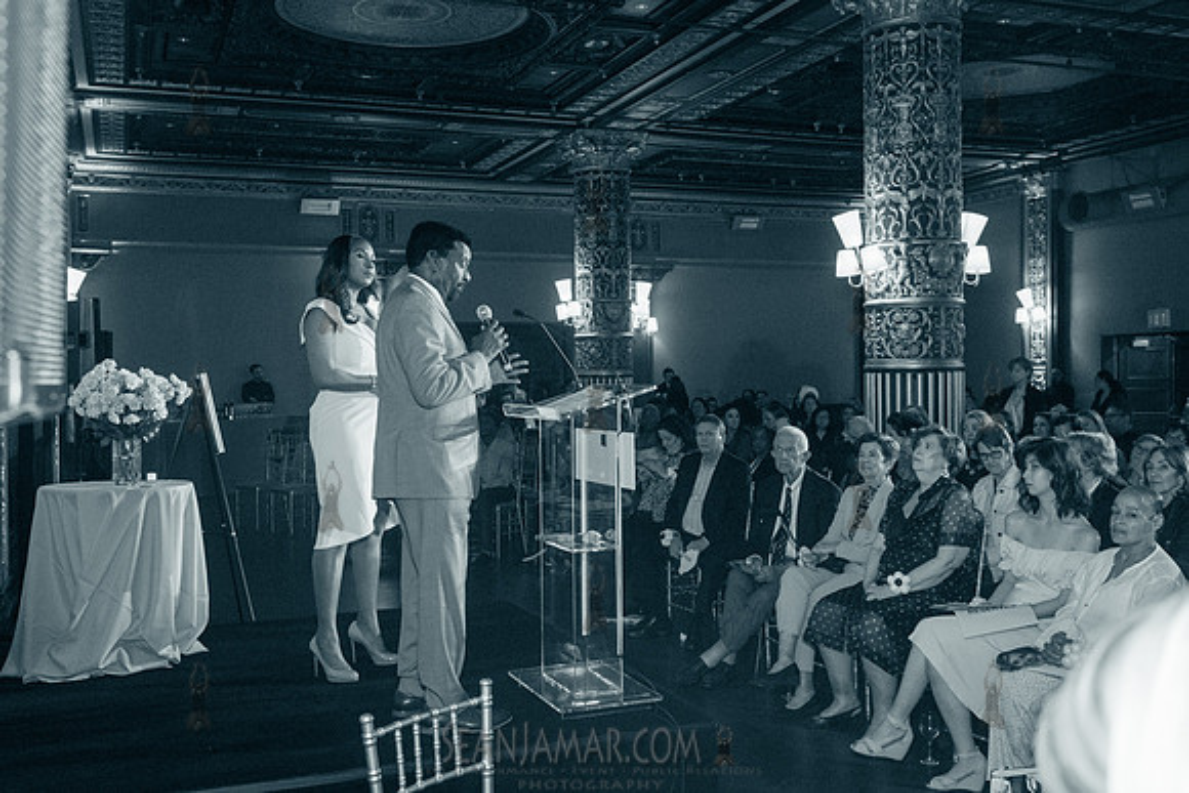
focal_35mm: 35
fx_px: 1166
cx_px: 594
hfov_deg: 54.0
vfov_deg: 37.6
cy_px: 396
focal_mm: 35
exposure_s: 1/200
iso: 6400
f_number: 5
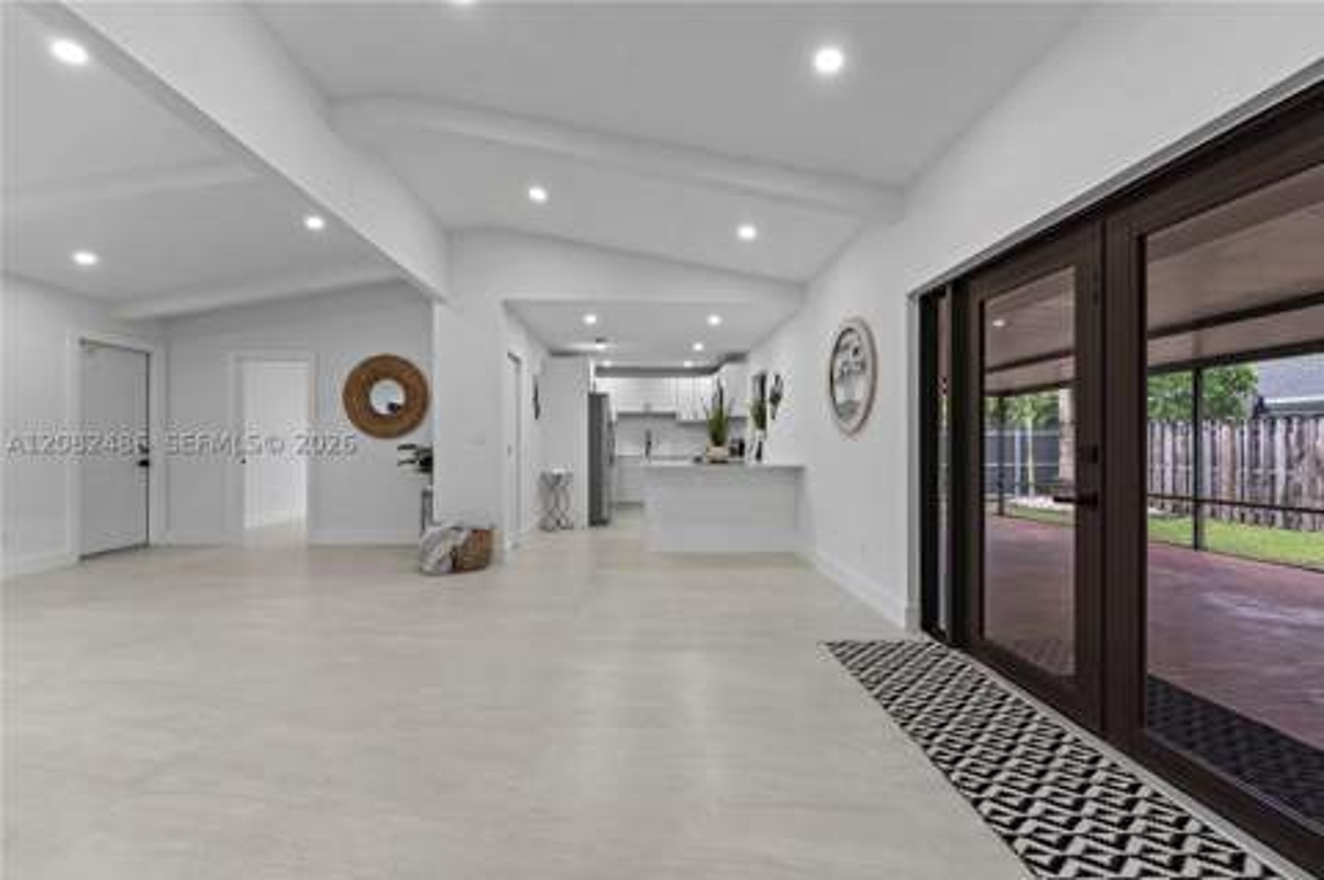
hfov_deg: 104.3
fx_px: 514
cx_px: 662
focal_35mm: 14
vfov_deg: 81.1
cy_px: 440
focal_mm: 14
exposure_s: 1
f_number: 8
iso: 100
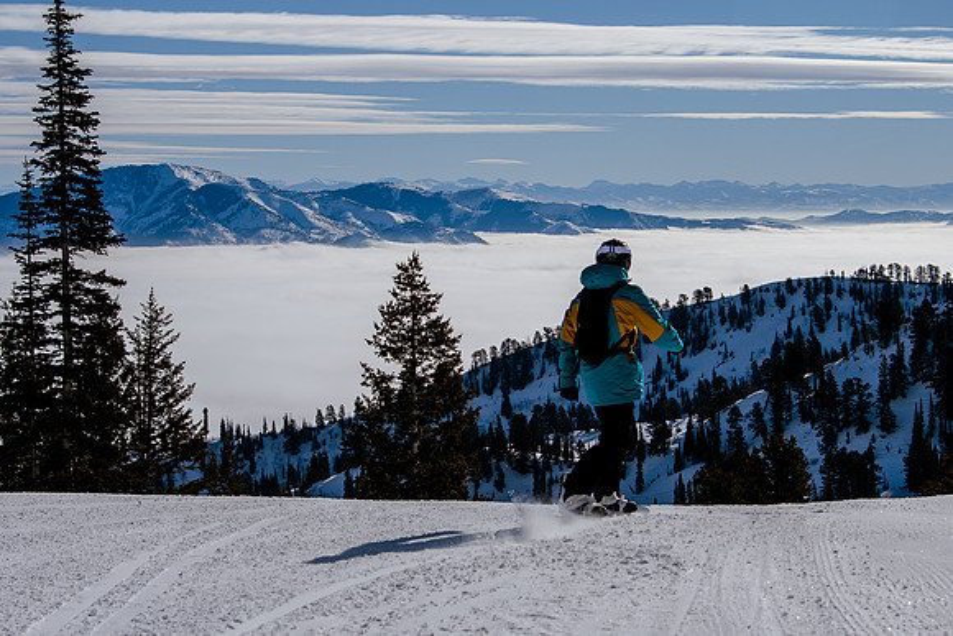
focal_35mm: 79
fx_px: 2092
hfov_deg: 25.7
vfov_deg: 17.3
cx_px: 516
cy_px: 322
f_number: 5.6
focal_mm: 46
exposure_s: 1/3200
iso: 200
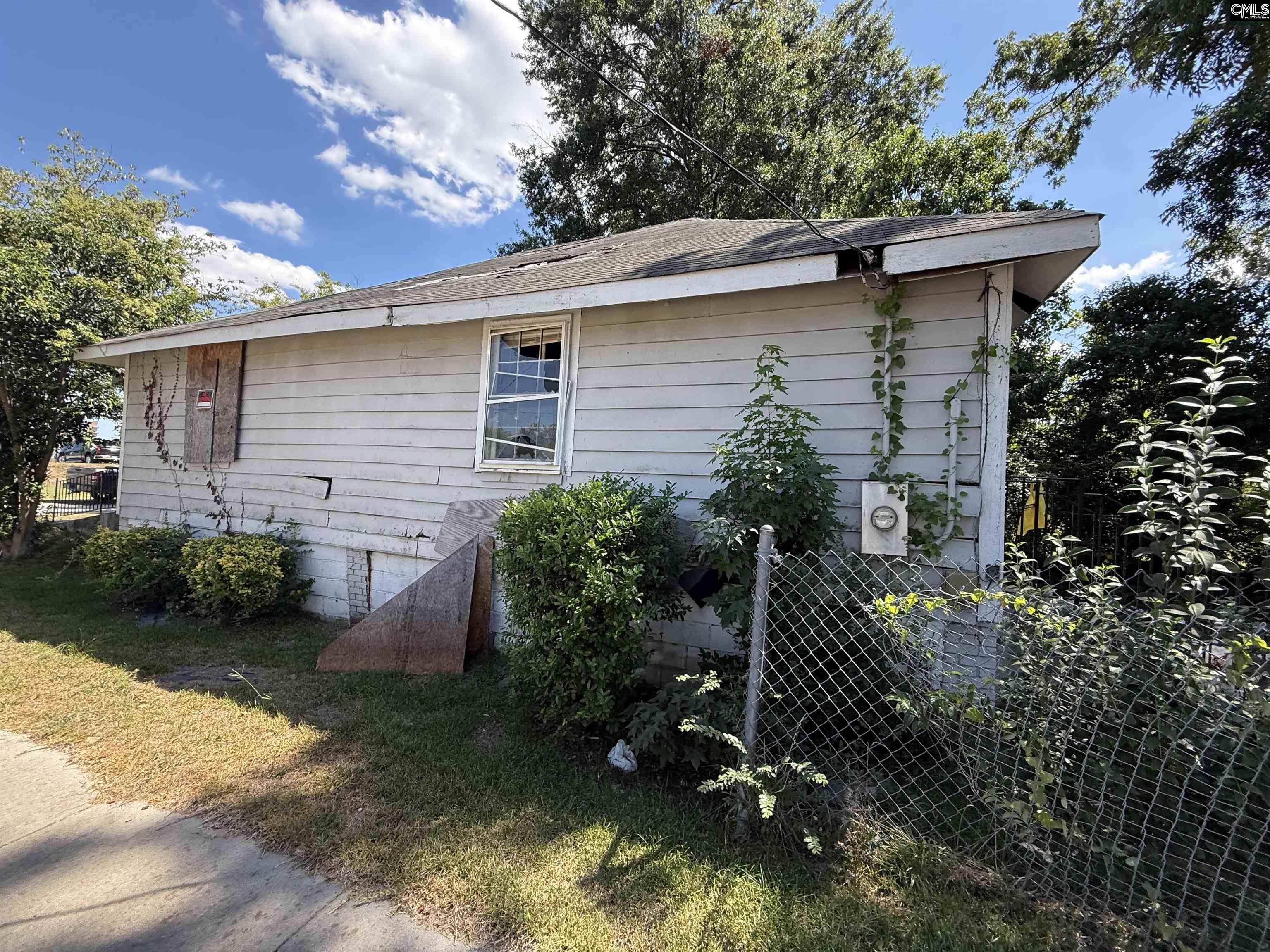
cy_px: 476
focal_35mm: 14
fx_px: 514
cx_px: 635
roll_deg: +1.0
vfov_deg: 85.7
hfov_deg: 102.1
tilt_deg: +3.7
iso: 64
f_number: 2.2
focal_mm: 2.22
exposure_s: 1/540
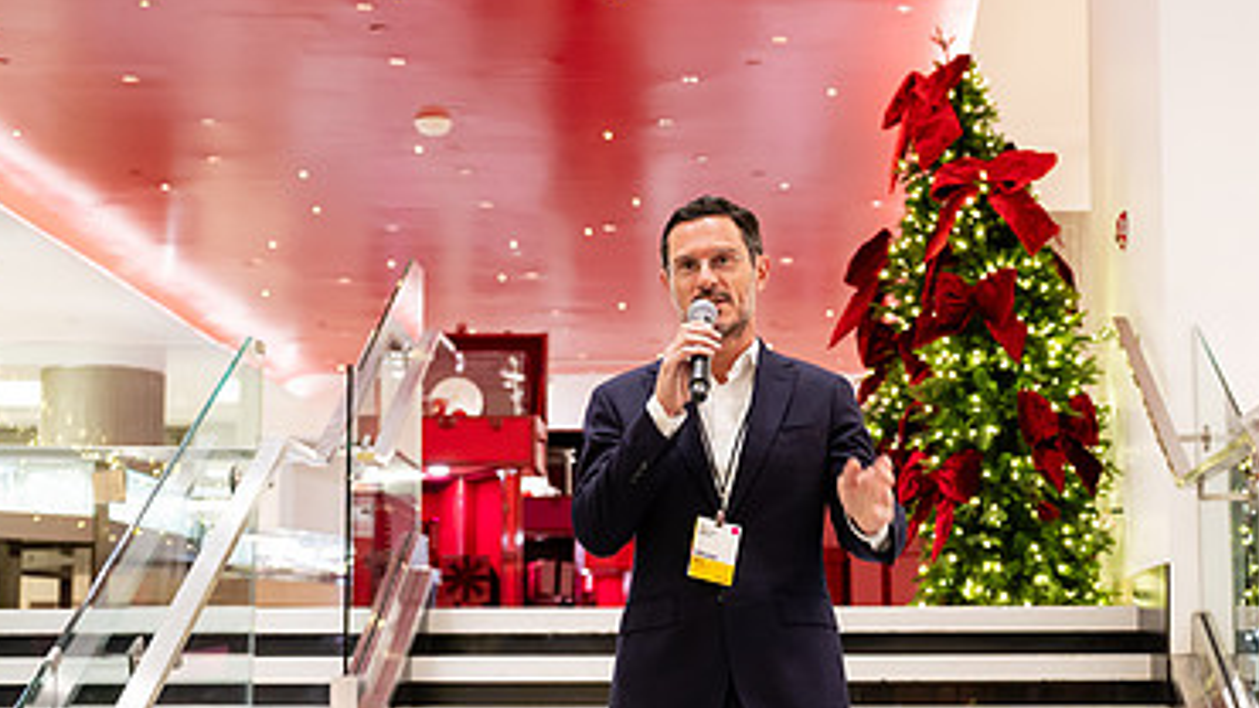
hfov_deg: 31.3
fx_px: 2236
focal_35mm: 67
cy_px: 445
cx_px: 806
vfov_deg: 18.0
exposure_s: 1/160
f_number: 3.2
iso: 1250
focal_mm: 37
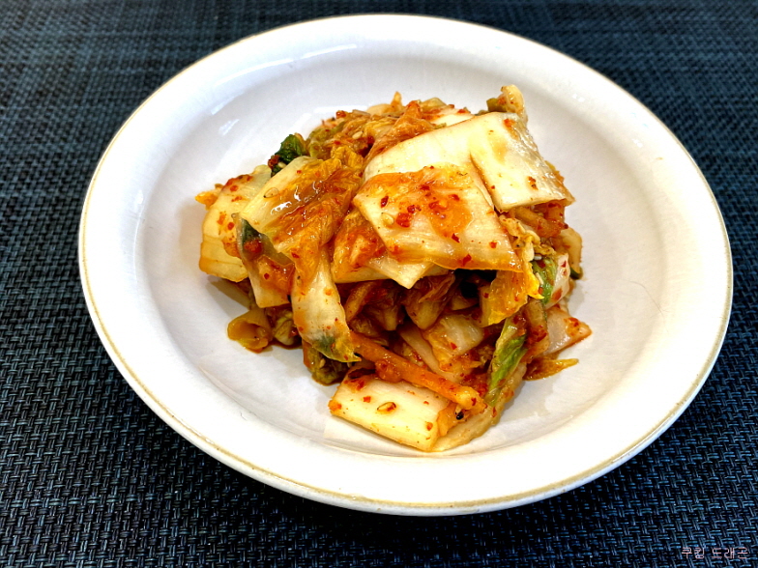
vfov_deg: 53.1
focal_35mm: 26
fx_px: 569
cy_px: 284
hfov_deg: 67.3
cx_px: 379
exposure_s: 1/60
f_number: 1.8
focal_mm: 4.25
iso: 64
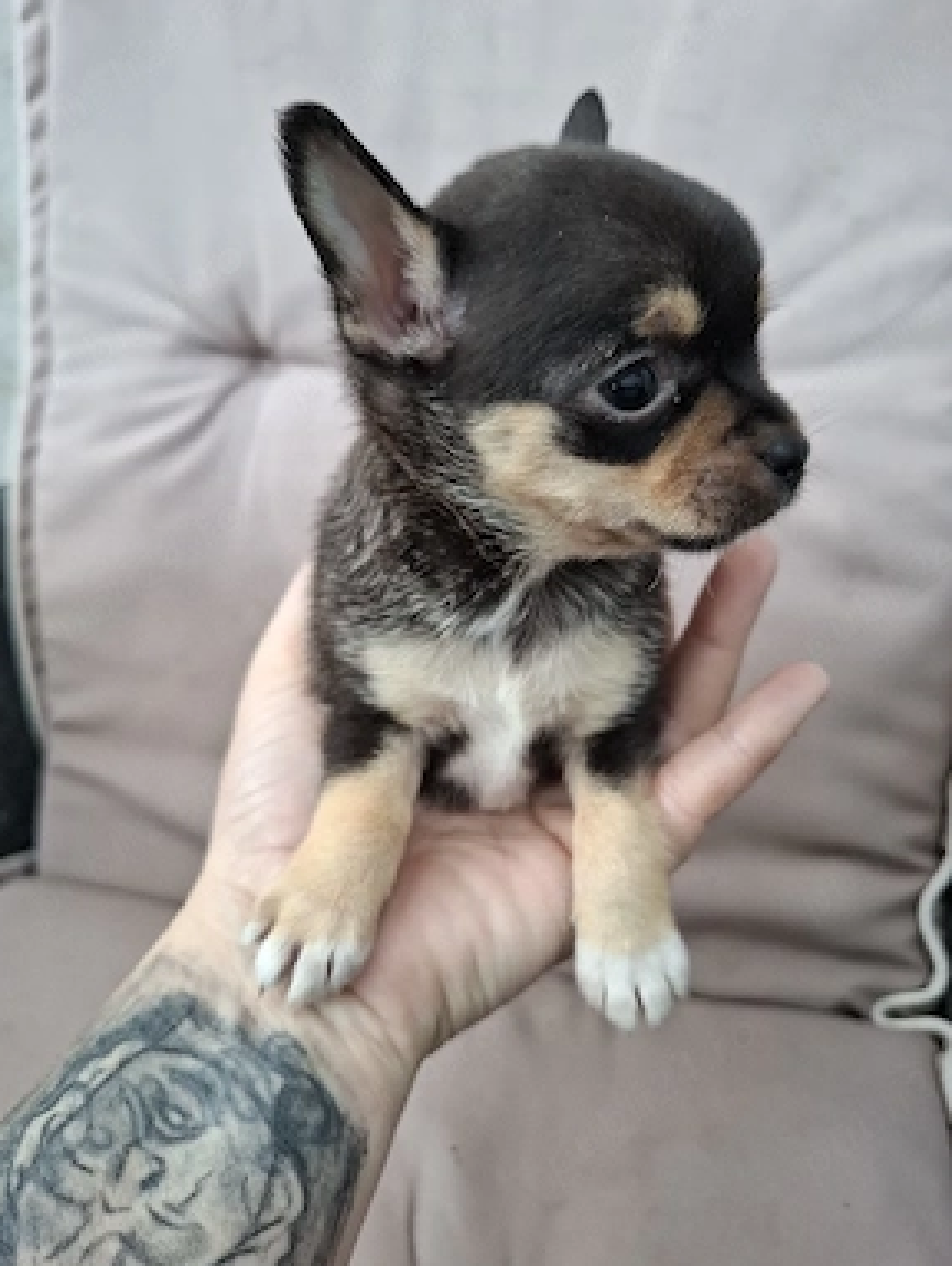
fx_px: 879
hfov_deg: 56.9
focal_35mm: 24
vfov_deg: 71.5
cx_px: 459
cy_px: 621
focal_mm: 5.54
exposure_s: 1/100
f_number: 1.8
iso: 100
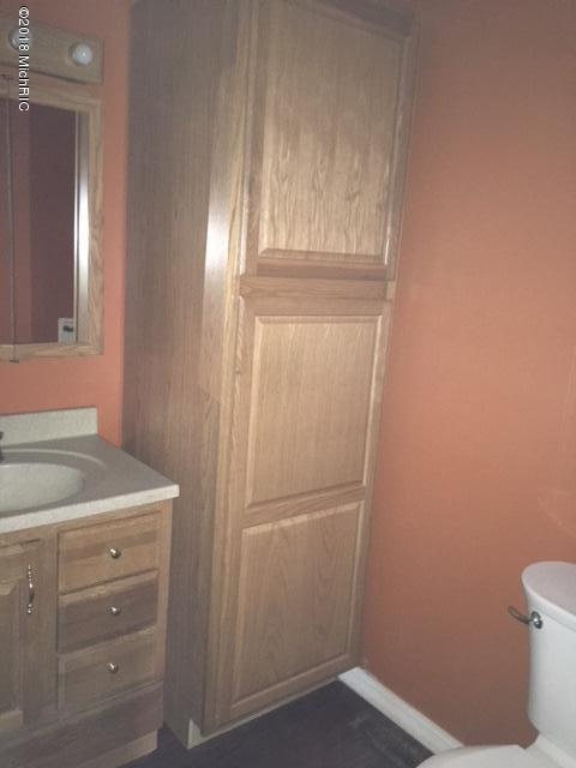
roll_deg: -4.2
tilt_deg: -10.0
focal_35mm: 29
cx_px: 288
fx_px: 643
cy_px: 384
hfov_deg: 48.2
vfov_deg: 61.7
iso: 320
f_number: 2.2
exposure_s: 1/16
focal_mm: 4.15
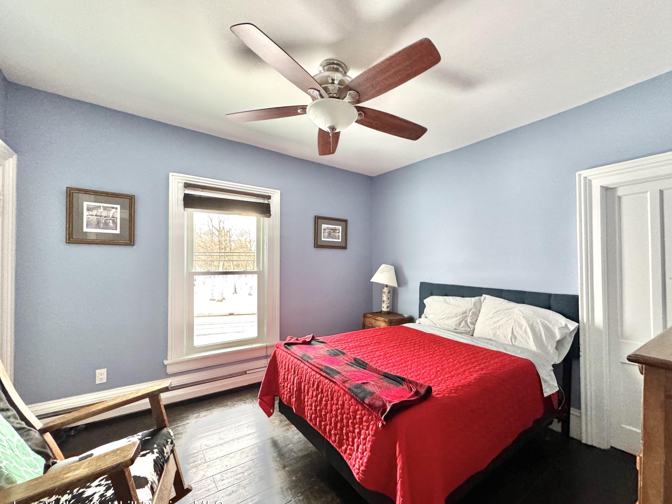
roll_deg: +0.9
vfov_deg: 81.7
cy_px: 262
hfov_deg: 98.1
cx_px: 347
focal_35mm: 15
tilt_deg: +0.9
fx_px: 291
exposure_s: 1/60
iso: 640
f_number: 2.2
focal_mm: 2.22
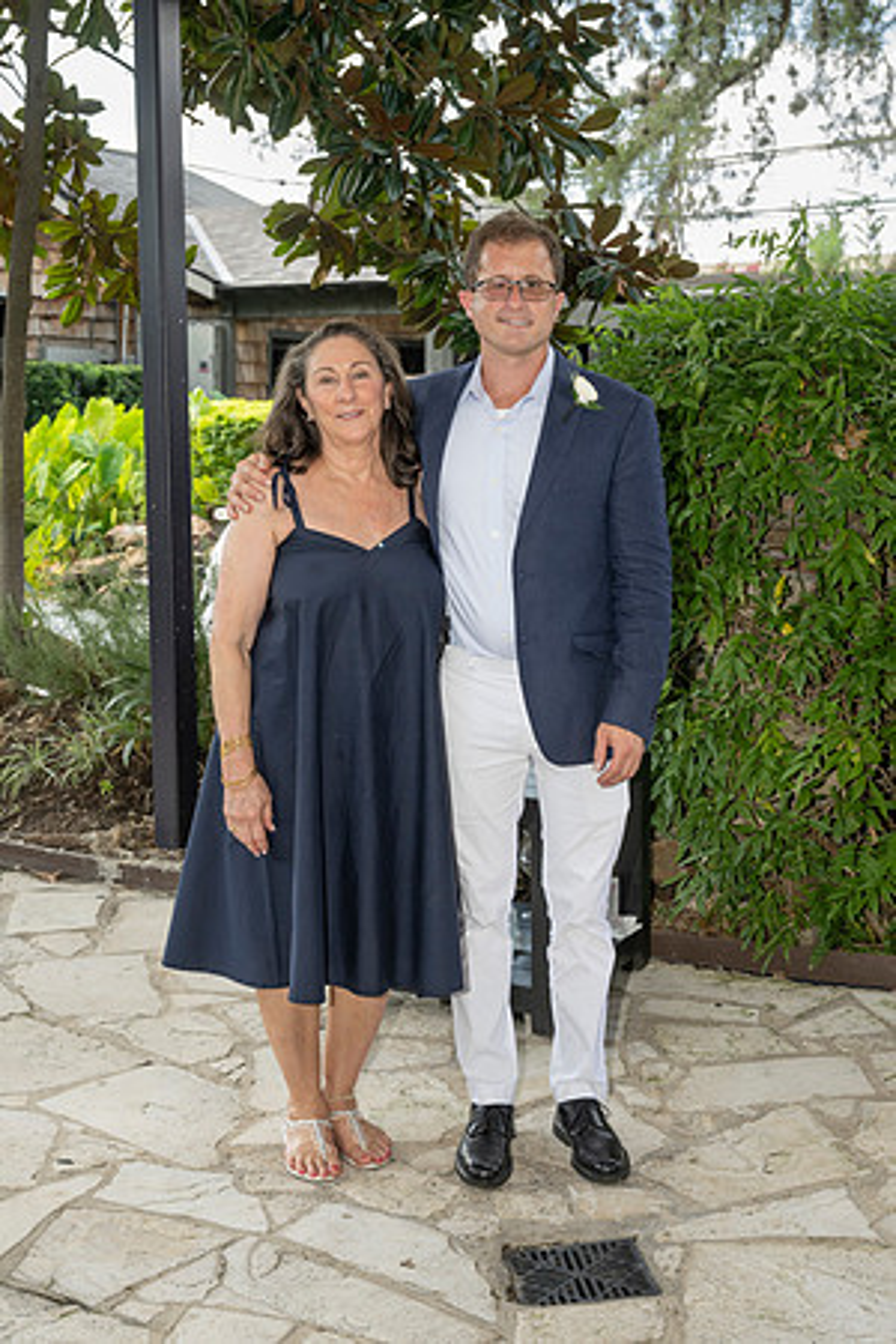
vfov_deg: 39.6
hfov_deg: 27.0
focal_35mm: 50
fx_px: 1867
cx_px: 448
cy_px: 672
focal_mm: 50
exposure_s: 1/160
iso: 400
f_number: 6.3
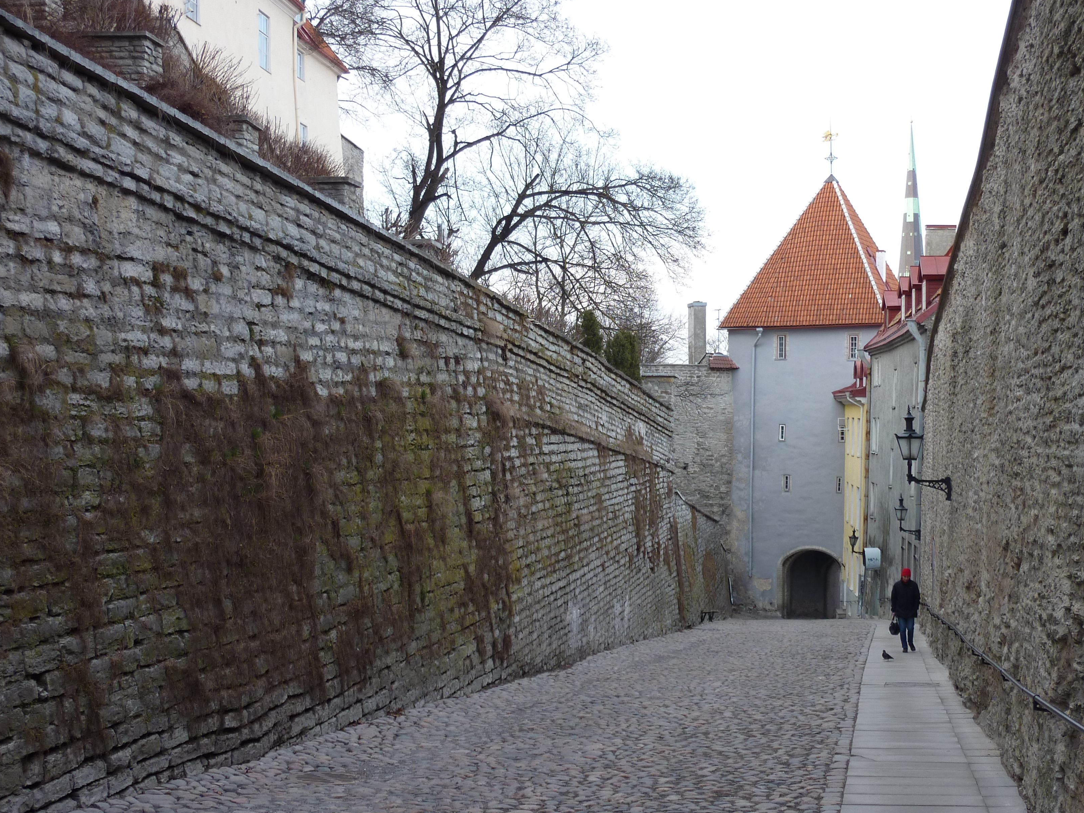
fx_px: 1597
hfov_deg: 37.4
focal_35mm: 51
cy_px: 424
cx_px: 605
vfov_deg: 28.6
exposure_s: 1/80
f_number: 3.7
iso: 80
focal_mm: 7.3
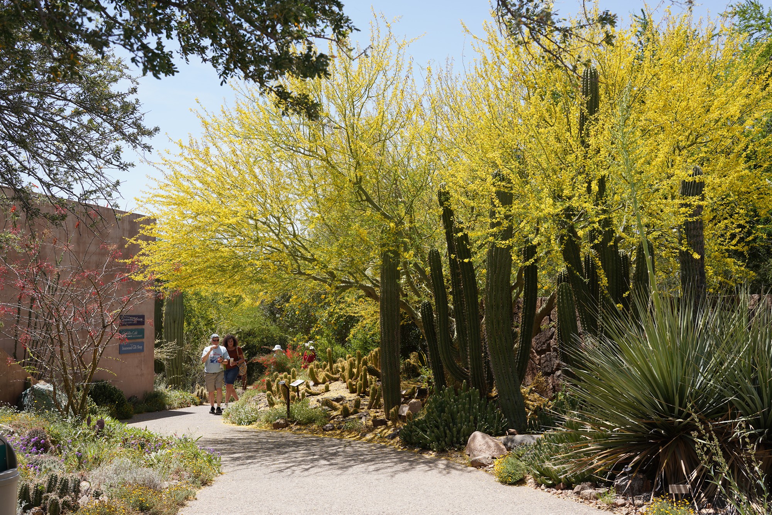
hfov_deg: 53.1
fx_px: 772
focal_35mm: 36
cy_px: 258
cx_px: 386
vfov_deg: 36.9
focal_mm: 36
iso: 100
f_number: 11
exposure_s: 1/100
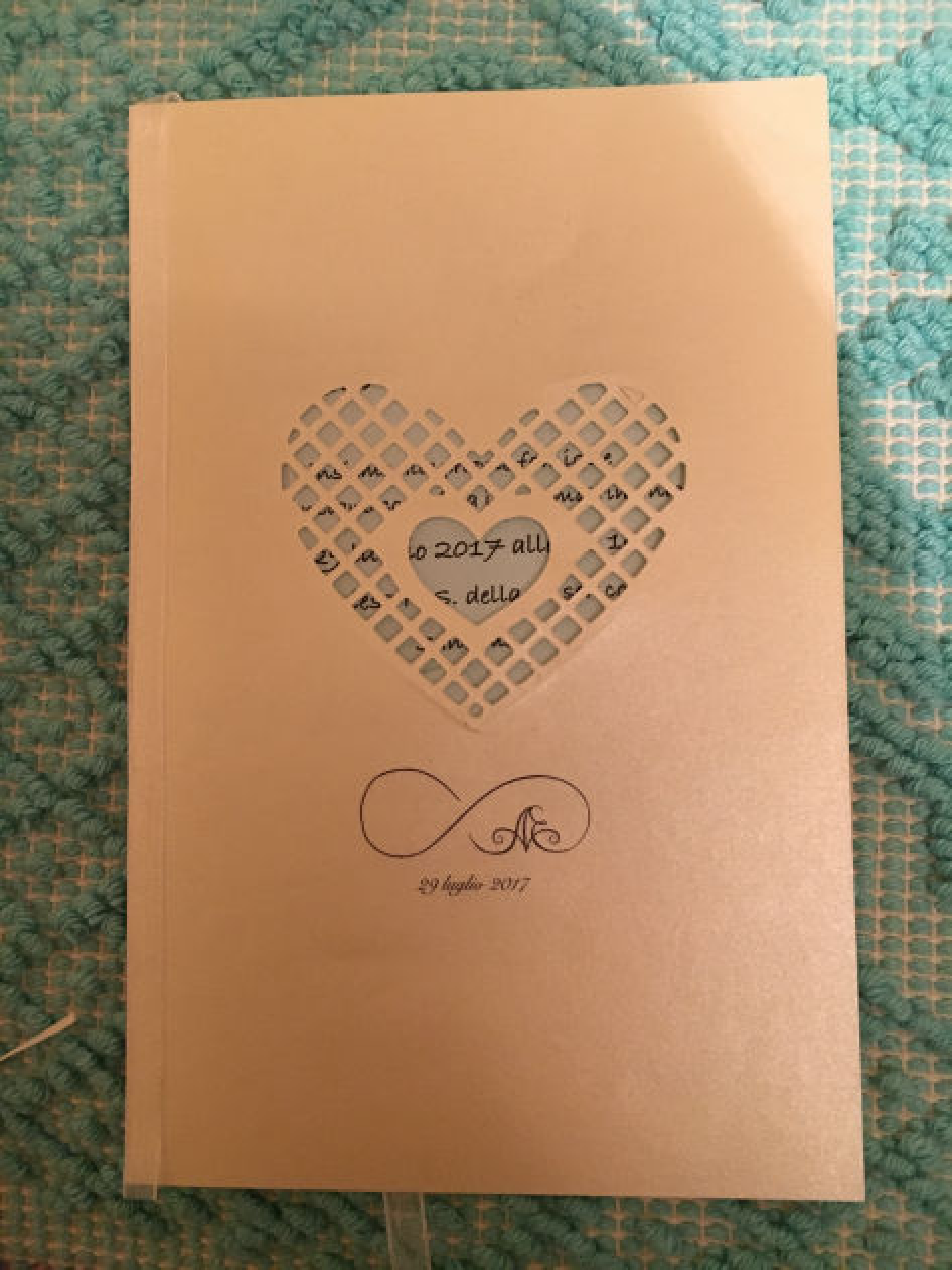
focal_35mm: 29
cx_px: 476
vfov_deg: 61.7
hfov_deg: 48.2
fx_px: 1064
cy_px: 635
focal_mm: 4.15
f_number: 2.2
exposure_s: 1/17
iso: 250
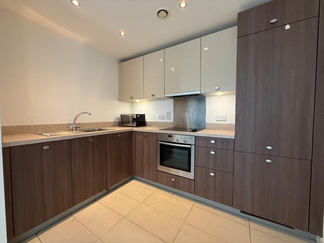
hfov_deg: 102.1
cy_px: 122
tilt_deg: -2.2
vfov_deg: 85.7
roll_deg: -0.2
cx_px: 162
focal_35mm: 14
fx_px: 131
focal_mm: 2.22
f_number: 2.2
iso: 320
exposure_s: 1/100
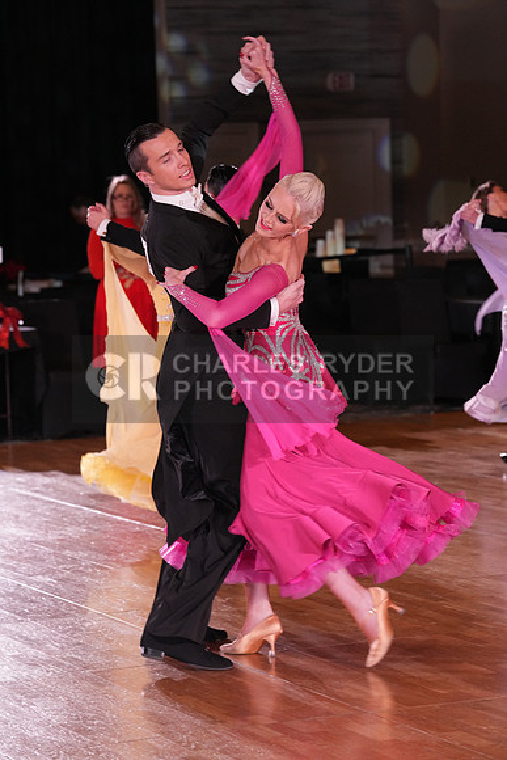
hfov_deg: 10.7
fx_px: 2702
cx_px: 254
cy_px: 380
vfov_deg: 16.0
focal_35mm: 128
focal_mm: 128
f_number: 5
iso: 2500
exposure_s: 1/200
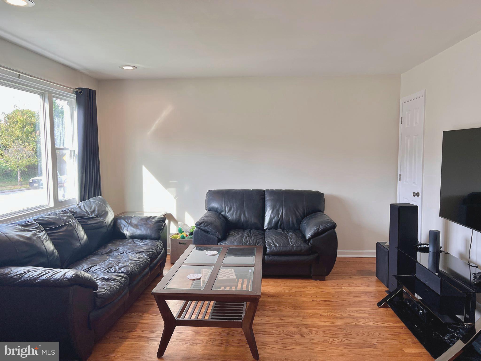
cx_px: 240
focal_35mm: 26
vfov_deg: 53.1
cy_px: 180
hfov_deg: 67.3
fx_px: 361
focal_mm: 5.7
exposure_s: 1/120
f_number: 1.5
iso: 50
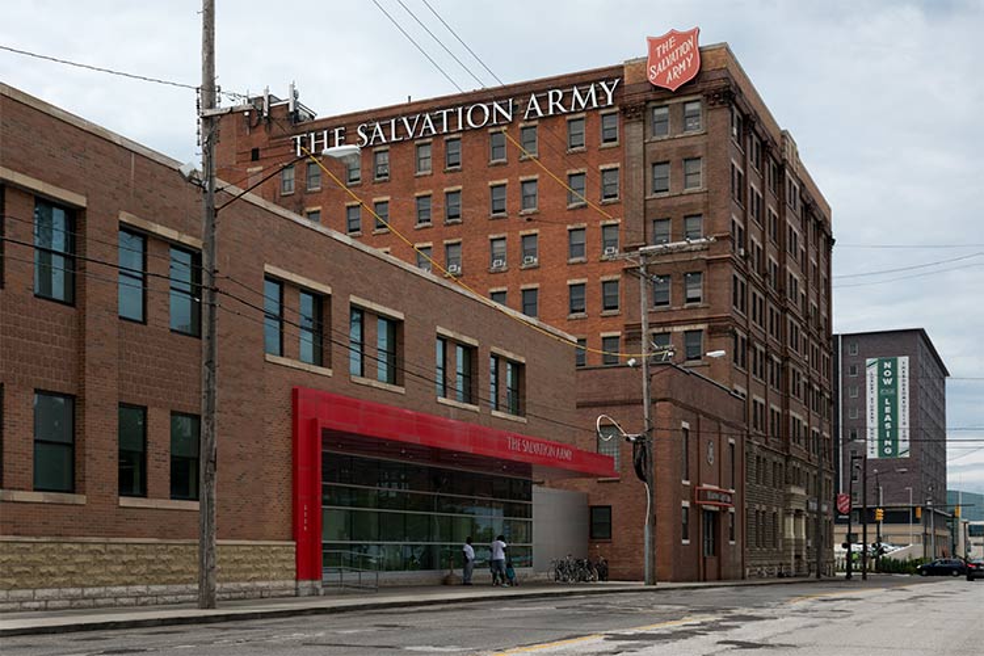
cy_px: 328
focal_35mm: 34
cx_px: 492
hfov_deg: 55.8
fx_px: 929
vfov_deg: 38.9
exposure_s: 1/640
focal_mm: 34
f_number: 14
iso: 400
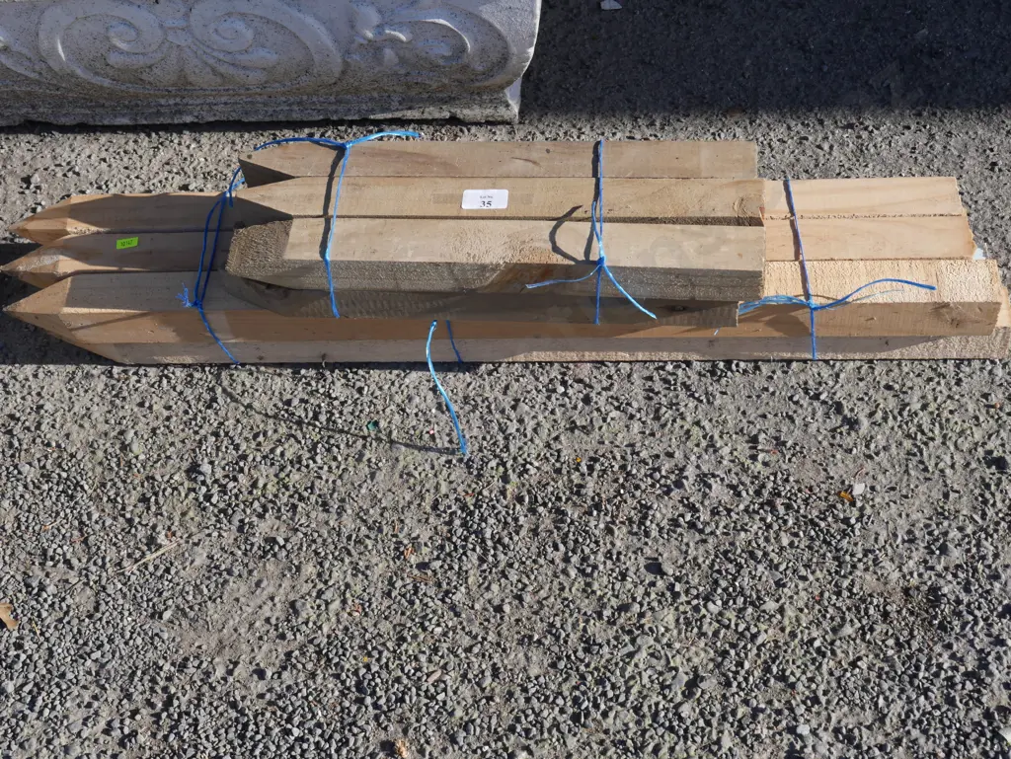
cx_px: 506
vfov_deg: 29.1
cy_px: 380
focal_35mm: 50
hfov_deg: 38.2
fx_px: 1461
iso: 200
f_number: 8
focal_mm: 25
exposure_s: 1/250
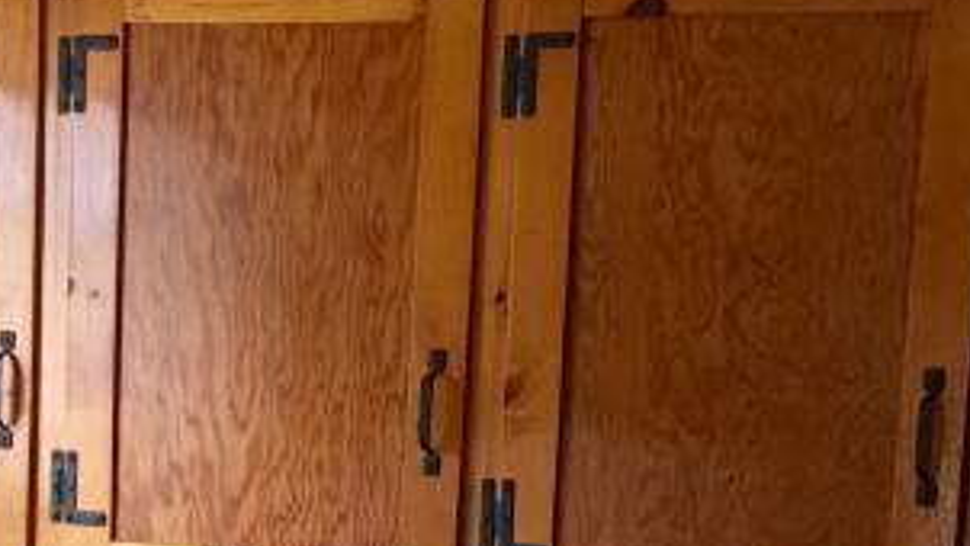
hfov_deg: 20.0
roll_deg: -4.2
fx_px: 2753
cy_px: 954
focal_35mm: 107
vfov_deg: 10.7
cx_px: 572
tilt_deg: -9.5
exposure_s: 1/15
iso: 80
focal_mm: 4.15
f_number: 2.2
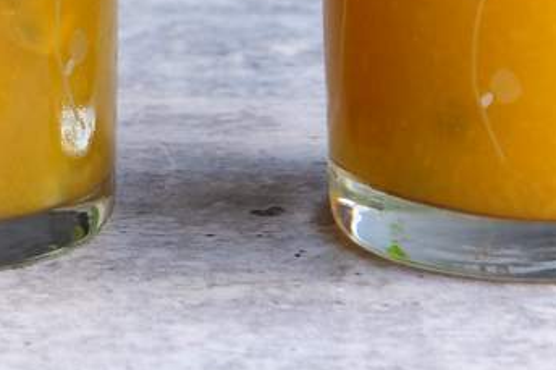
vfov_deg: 4.0
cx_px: 61
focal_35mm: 329
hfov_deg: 6.3
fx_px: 5079
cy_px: -826
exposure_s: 1/80
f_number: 3.8
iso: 320
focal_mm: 34
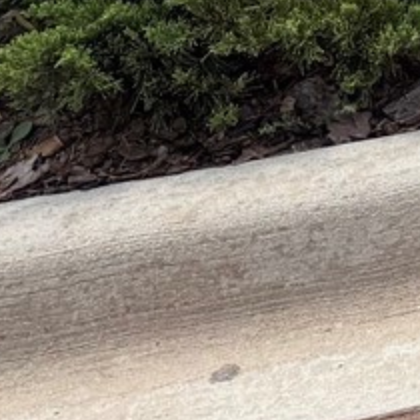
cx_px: 1442
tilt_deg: -6.9
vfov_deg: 9.5
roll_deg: +1.7
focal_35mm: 162
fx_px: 2224
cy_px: -604
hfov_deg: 8.3
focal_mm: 6.76
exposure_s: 1/5714
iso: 80
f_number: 1.78
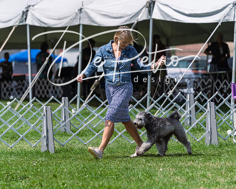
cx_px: 118
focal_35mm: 213
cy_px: 94
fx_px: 1486
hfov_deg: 9.1
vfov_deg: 7.3
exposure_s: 1/1000
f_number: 4.5
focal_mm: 189
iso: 100
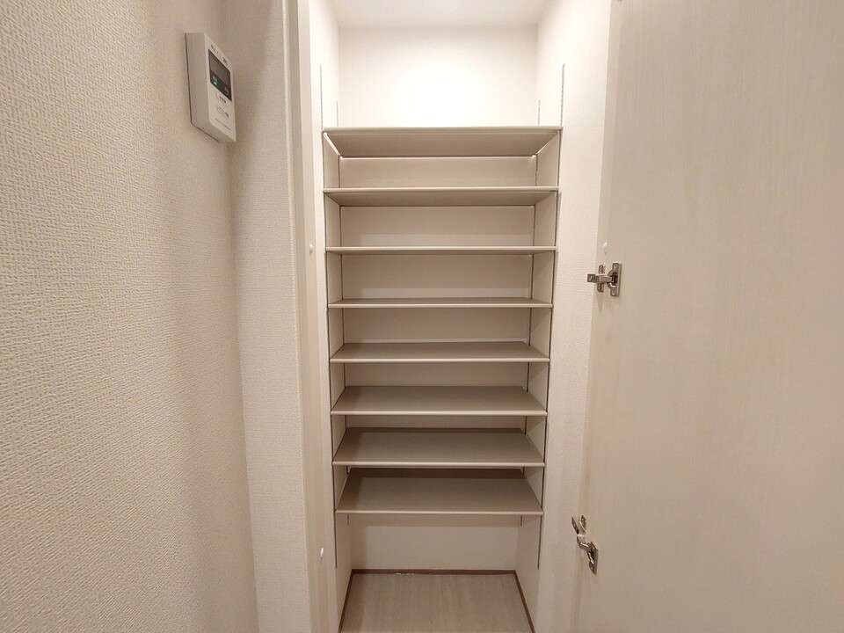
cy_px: 316
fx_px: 317
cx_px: 422
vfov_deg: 89.9
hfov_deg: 106.2
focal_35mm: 13
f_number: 2.2
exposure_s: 1/30
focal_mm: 1.74
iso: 320
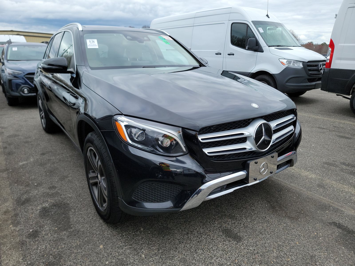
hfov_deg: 71.6
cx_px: 178
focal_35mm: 24
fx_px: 246
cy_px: 133
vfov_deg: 56.8
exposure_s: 1/305
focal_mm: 6.7
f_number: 1.8
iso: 50
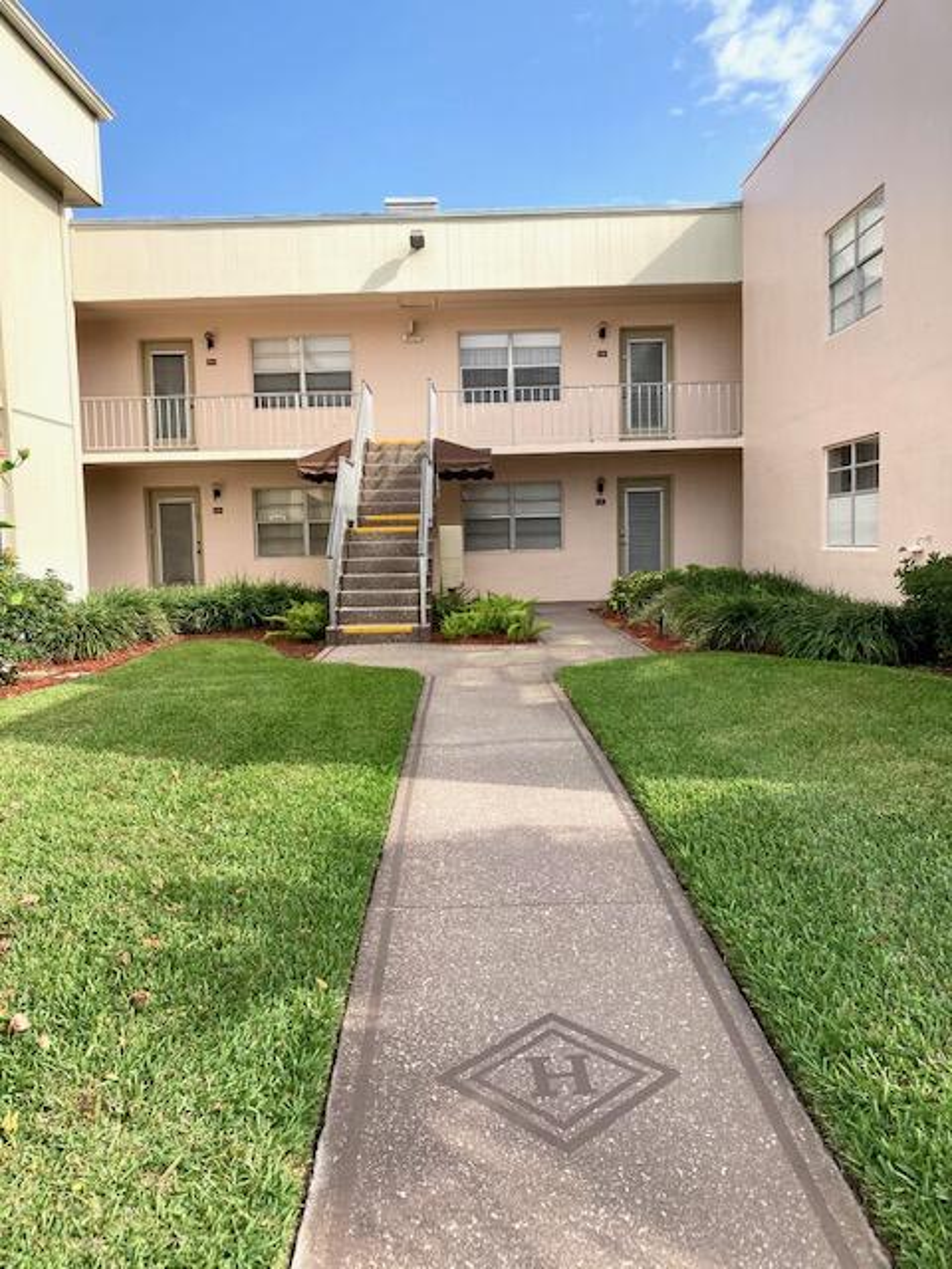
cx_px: 476
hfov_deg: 49.7
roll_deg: +2.2
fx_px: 1027
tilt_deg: -5.5
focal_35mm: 28
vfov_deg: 63.4
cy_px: 634
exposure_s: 1/1297
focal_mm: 3.99
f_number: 1.8
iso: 20
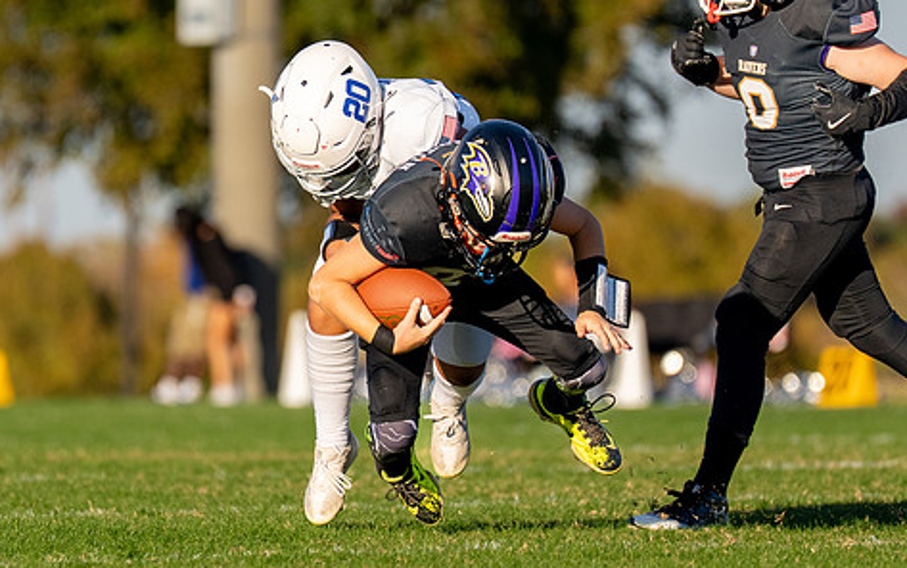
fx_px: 13303
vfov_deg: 2.4
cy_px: 247
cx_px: 315
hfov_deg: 3.9
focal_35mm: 538
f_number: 2.8
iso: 200
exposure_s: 1/4000
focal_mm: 200
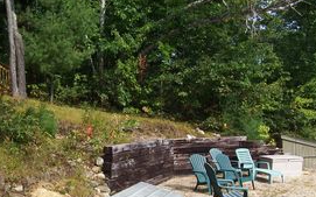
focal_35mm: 49
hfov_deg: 41.0
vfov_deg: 25.9
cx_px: 146
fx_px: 422
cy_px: 150
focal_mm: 5.6
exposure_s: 1/500
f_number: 5.6
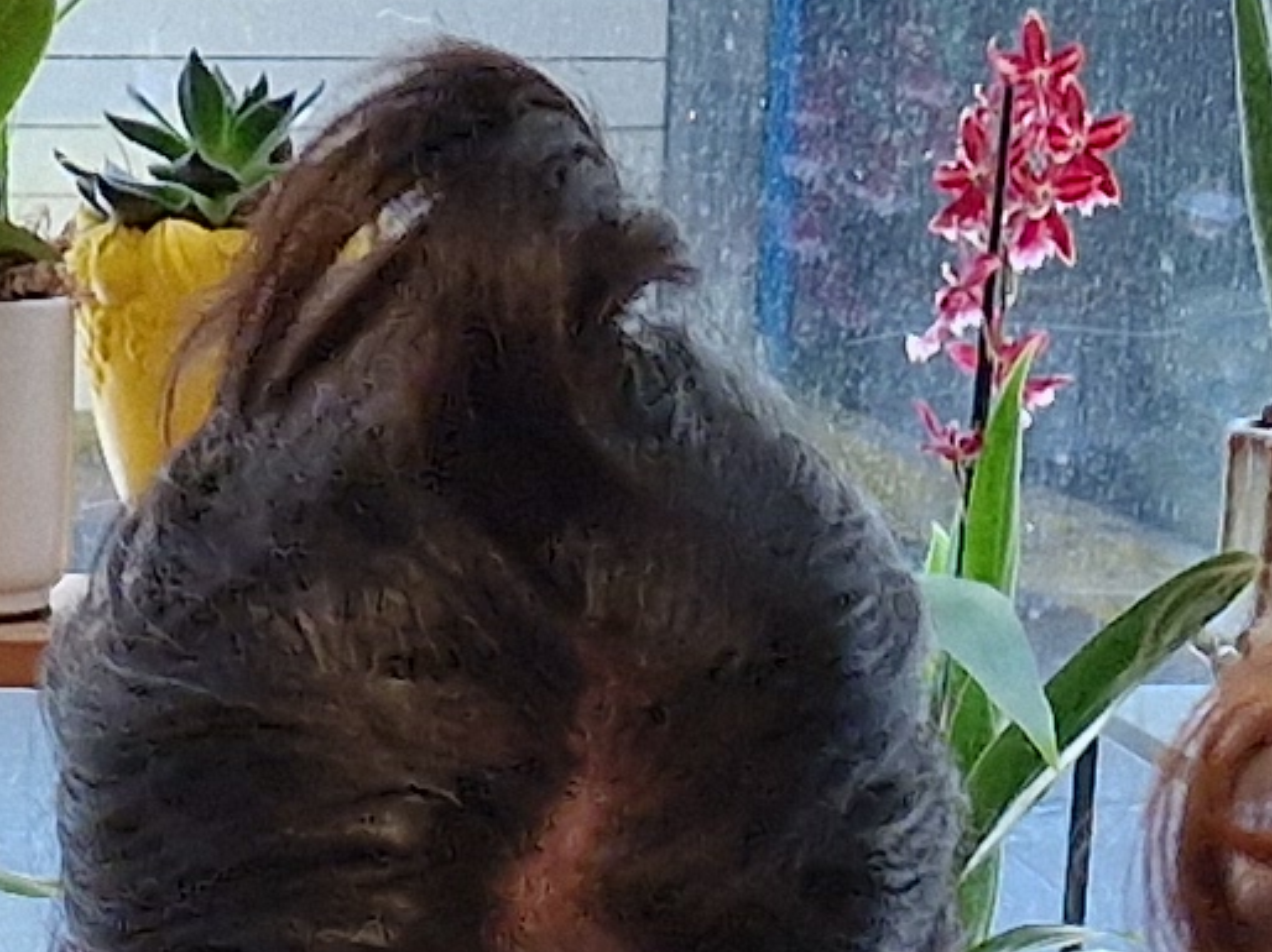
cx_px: 171
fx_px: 6574
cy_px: 3632
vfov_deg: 6.7
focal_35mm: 179
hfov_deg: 11.0
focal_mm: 5.4
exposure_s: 1/100
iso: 50
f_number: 1.8
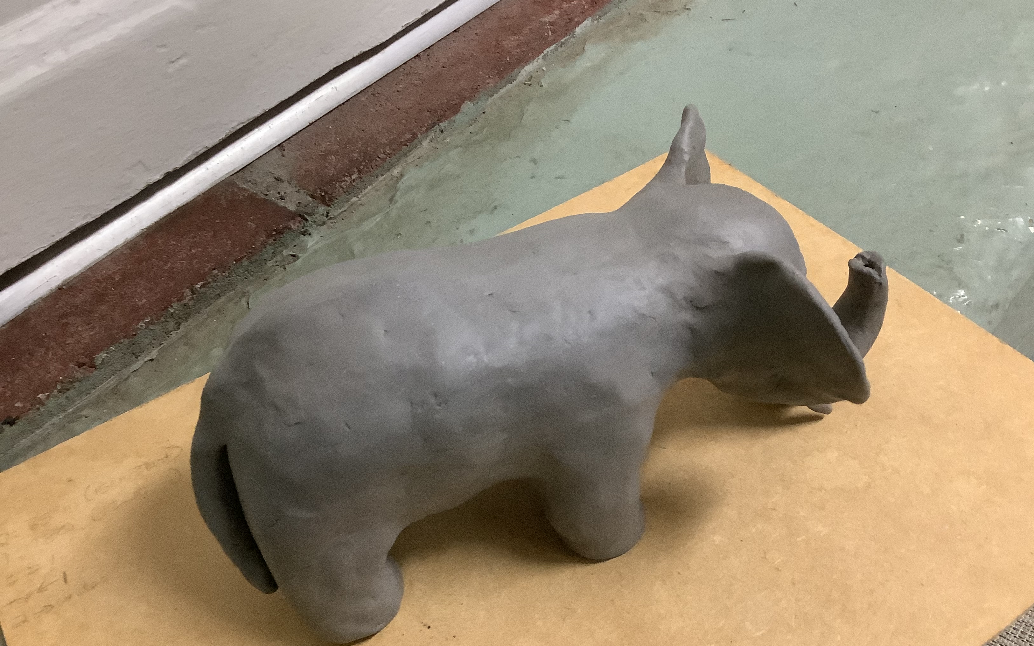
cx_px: 519
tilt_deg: -49.0
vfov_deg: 38.2
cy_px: 369
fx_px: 930
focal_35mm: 33
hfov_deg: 58.1
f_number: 2.4
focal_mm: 3.3
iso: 320
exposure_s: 1/40
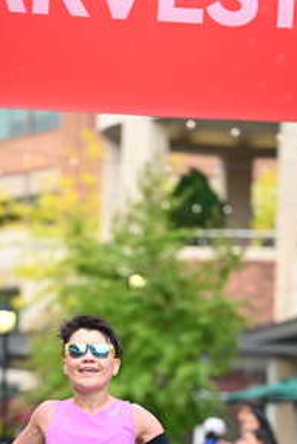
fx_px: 2457
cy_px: 418
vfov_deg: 10.3
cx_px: 134
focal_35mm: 199
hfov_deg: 6.9
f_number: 2.8
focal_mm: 104
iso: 1000
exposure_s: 1/2000
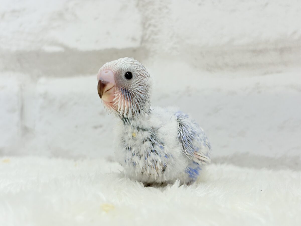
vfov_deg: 28.0
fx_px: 452
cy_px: 113
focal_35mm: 52
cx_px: 150
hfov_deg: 36.8
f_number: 1.6
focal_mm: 5.96
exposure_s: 1/100
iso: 64
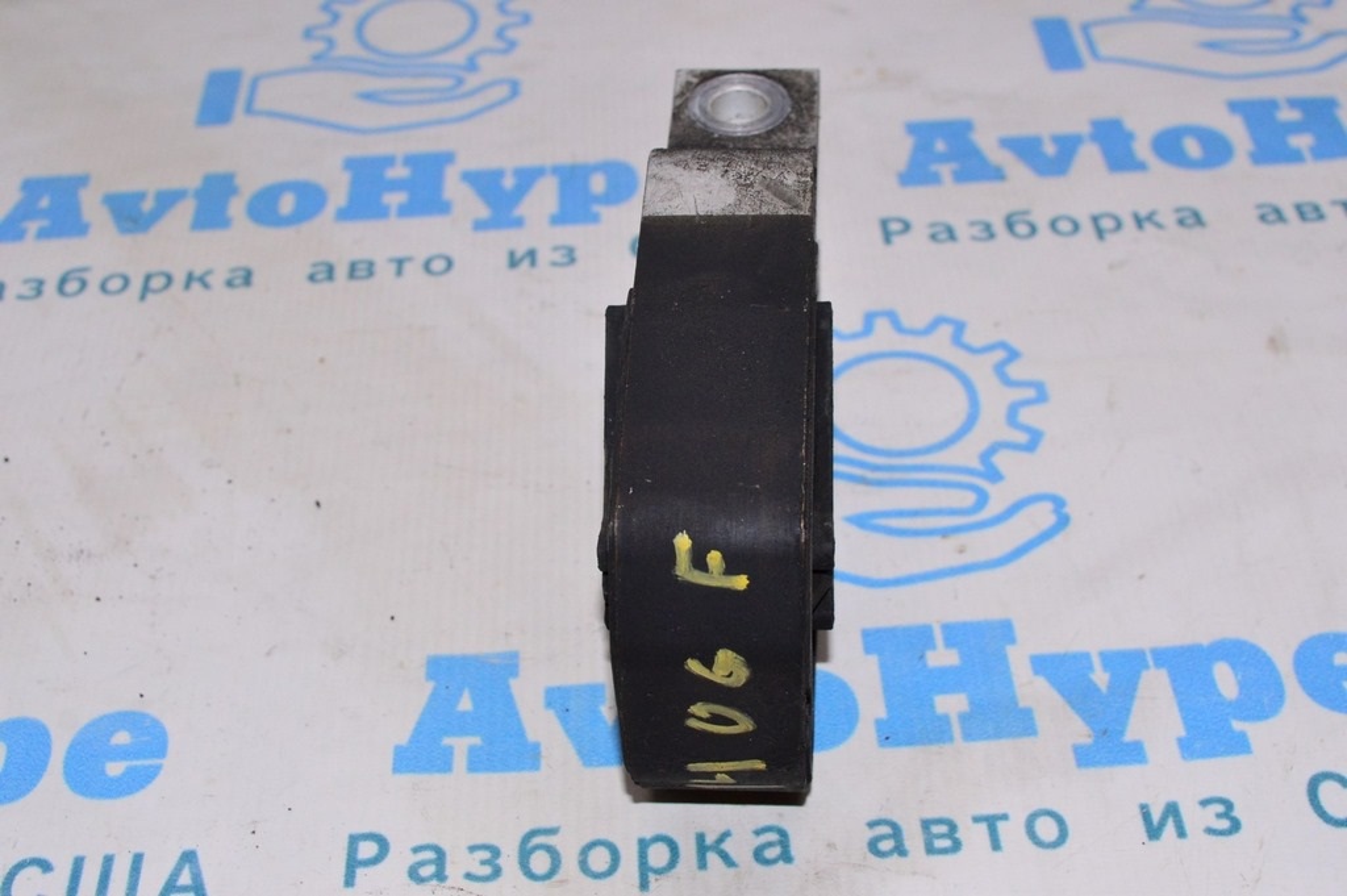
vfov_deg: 25.7
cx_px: 674
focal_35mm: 52
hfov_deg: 37.9
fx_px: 1963
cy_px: 448
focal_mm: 35
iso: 1600
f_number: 8
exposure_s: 1/200
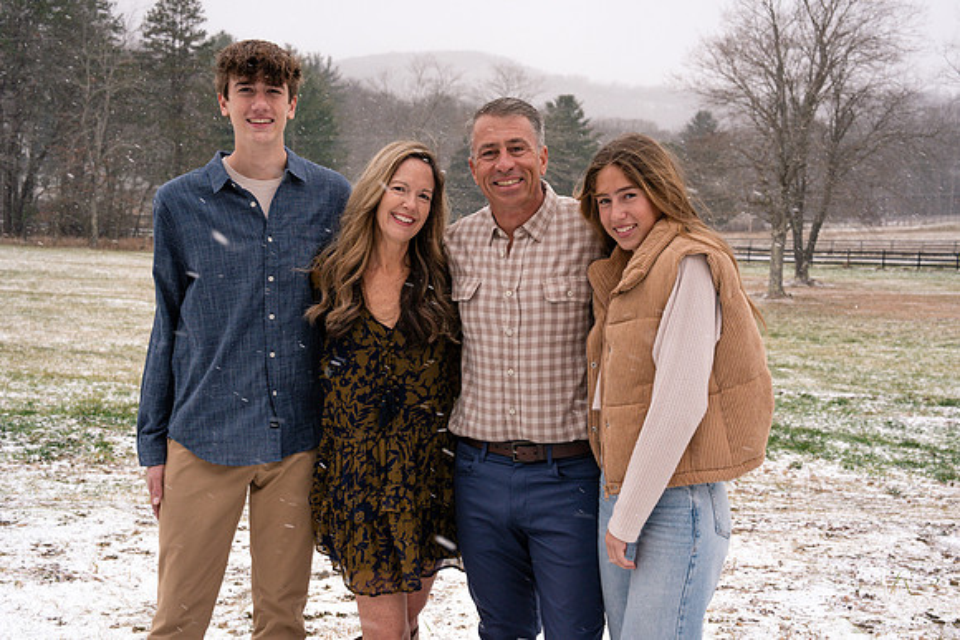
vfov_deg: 25.5
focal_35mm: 53
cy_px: 320
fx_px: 1414
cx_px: 480
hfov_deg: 37.5
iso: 320
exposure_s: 1/250
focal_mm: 53
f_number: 8
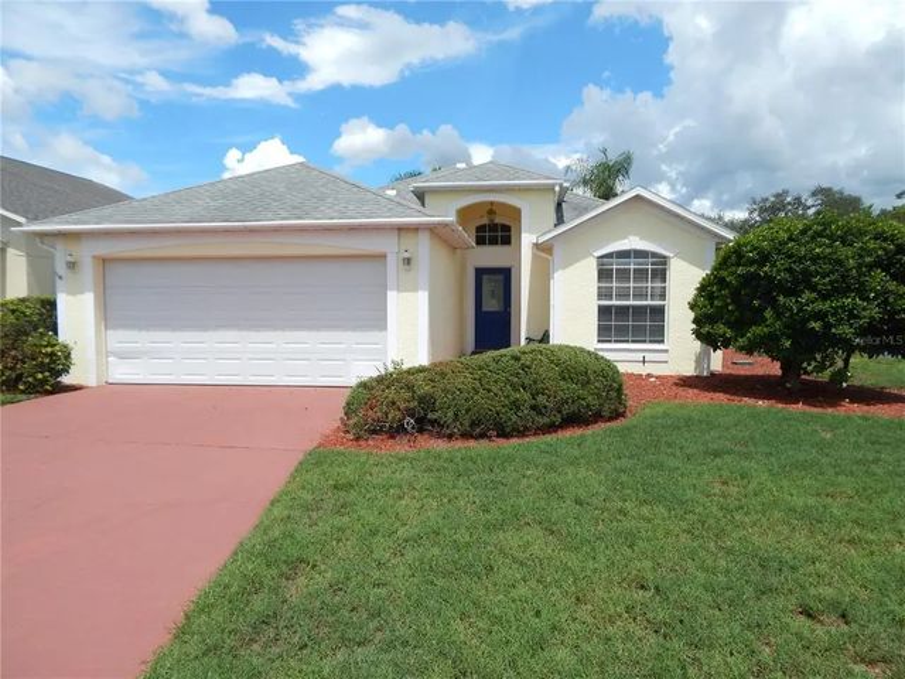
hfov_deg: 76.4
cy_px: 340
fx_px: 575
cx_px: 452
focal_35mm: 22
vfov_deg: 61.1
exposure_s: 1/500
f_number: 6
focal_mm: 4
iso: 125
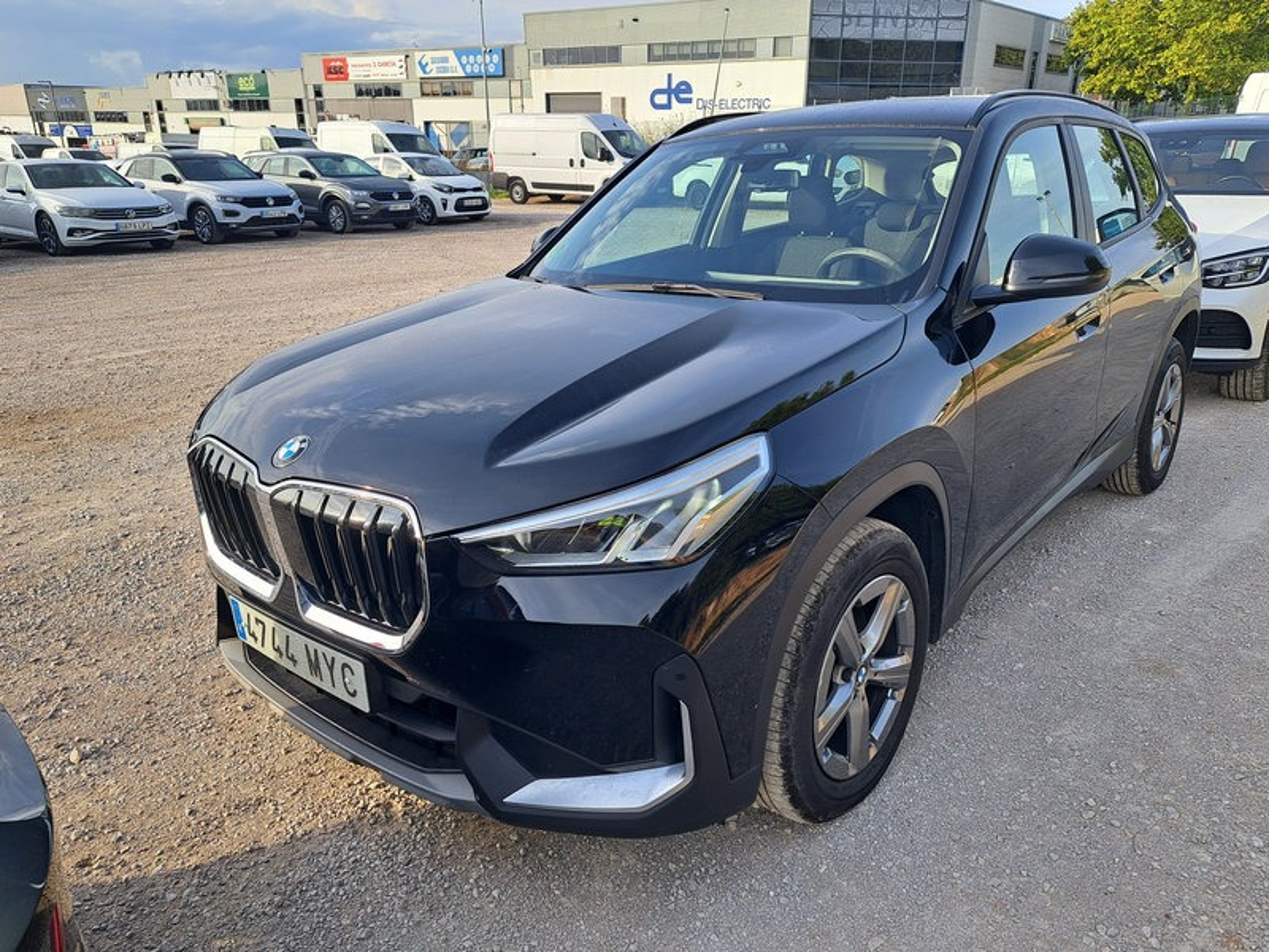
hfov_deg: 71.6
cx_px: 634
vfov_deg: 56.8
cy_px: 476
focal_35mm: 24
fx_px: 880
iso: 50
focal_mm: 5.23
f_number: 1.8
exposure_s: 1/424
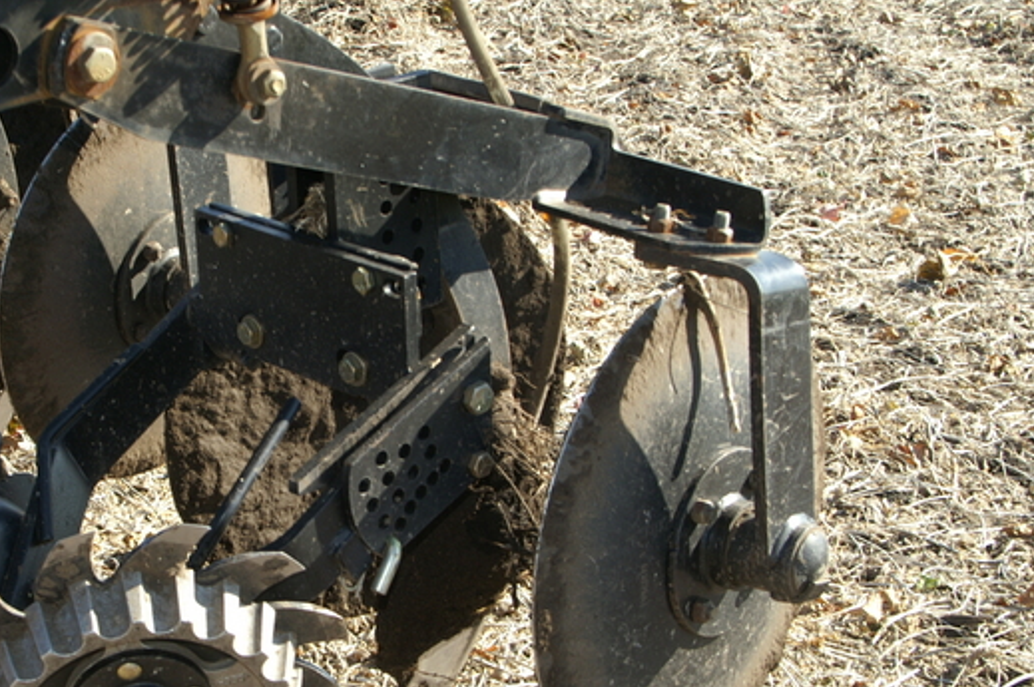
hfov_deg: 24.9
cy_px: 465
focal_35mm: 81
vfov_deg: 16.8
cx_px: 280
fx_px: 2318
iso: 100
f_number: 9
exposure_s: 1/125
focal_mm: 35
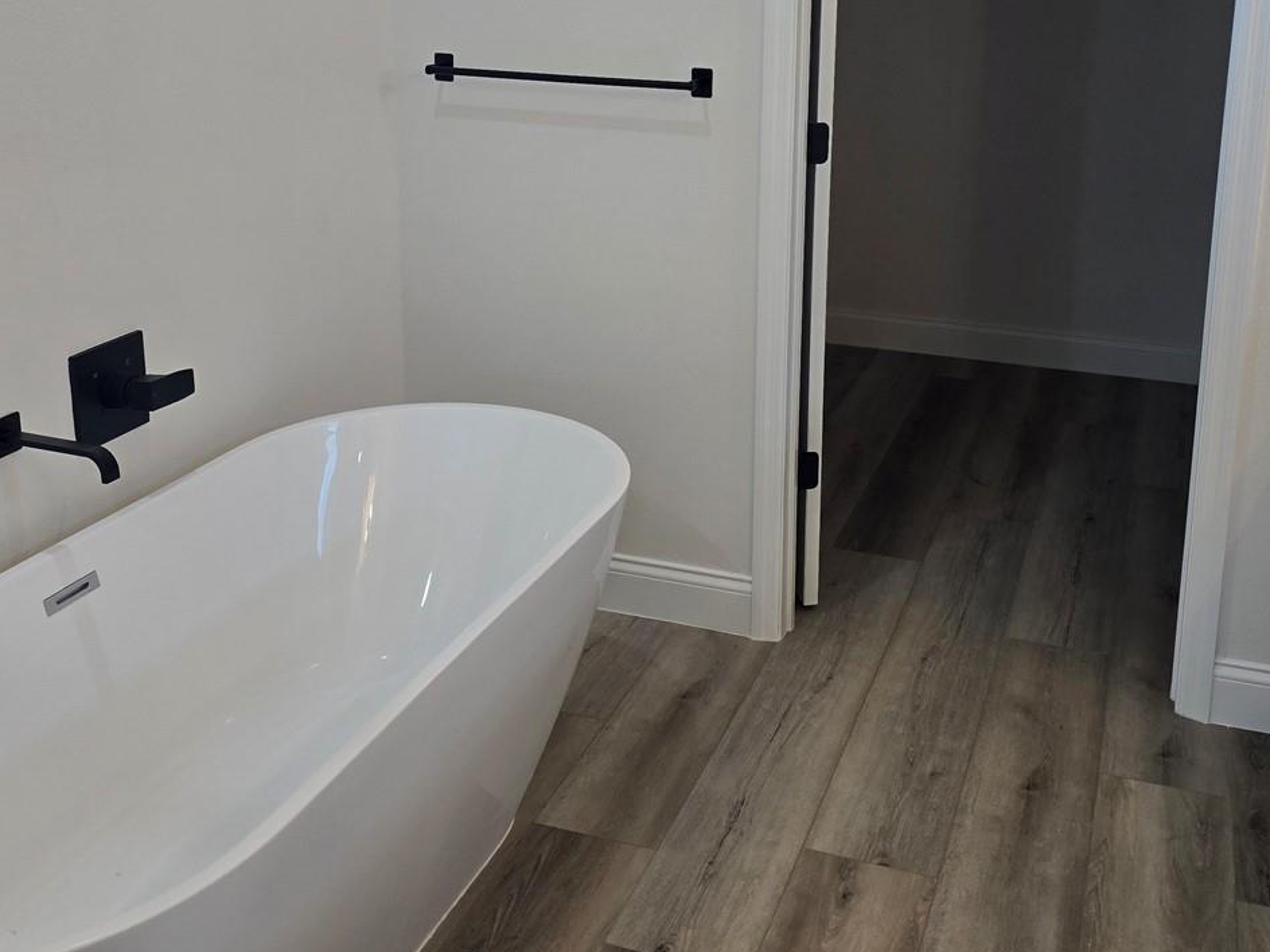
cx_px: 677
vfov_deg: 35.9
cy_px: 227
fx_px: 1431
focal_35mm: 39
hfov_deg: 47.8
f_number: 1.7
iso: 50
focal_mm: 6.3
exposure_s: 1/120
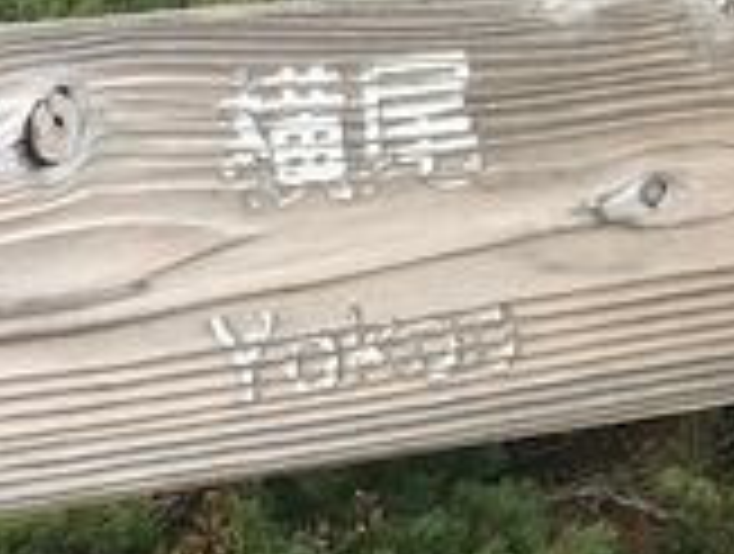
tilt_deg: -4.1
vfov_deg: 7.0
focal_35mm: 213
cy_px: 216
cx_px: 824
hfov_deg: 9.2
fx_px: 4526
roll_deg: +1.2
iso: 25
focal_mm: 4.15
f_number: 2.2
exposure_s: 1/1241
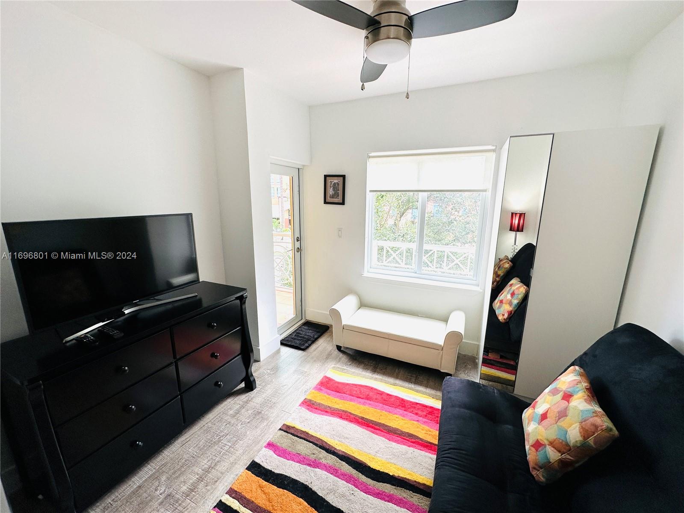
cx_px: 342
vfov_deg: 85.7
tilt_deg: -12.3
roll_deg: -0.6
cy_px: 256
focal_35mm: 14
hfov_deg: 102.1
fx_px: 277
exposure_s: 1/120
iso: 50
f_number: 2.2
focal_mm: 2.22
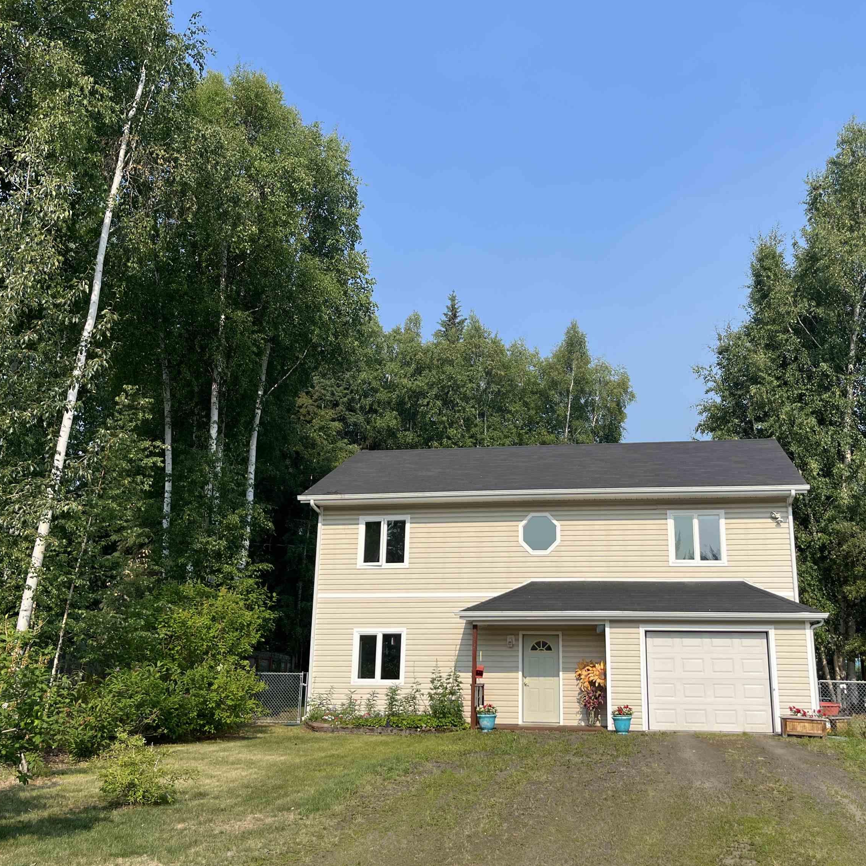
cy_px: 431
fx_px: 877
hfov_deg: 52.3
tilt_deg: +14.7
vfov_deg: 52.5
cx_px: 507
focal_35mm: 31
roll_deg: +0.1
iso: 50
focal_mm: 5.1
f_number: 1.6
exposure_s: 1/3413
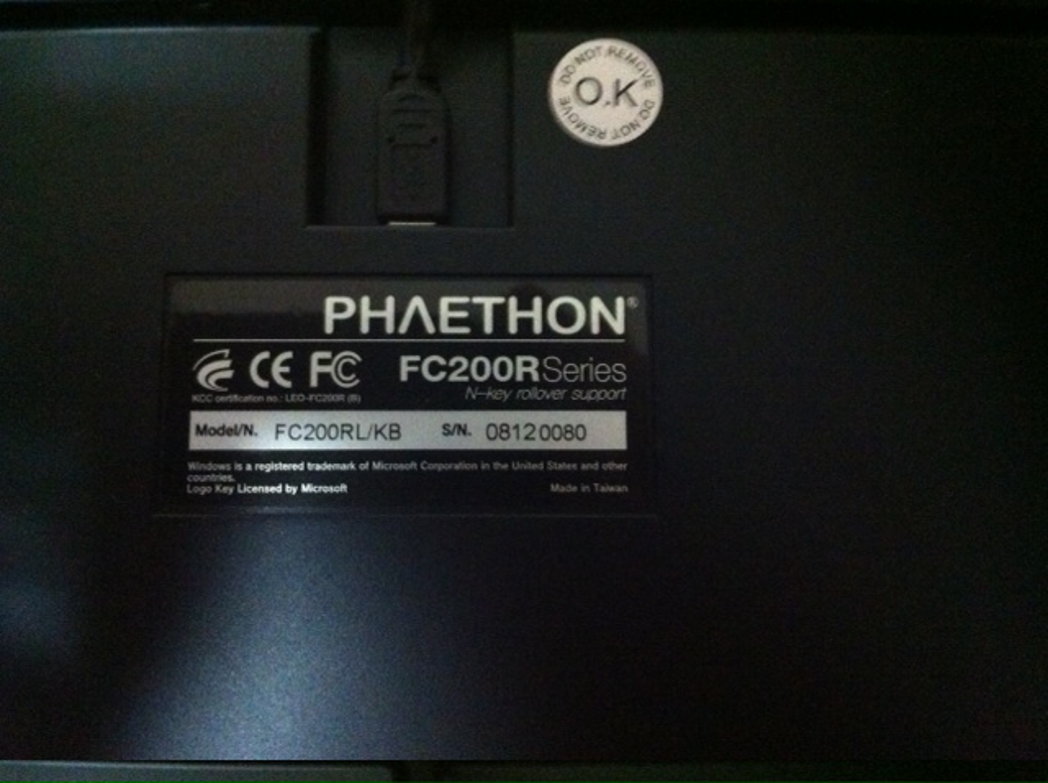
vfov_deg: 40.6
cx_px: 524
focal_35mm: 35
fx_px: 1058
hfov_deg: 52.7
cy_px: 392
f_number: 2.8
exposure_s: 1/15
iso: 1000
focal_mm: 3.85
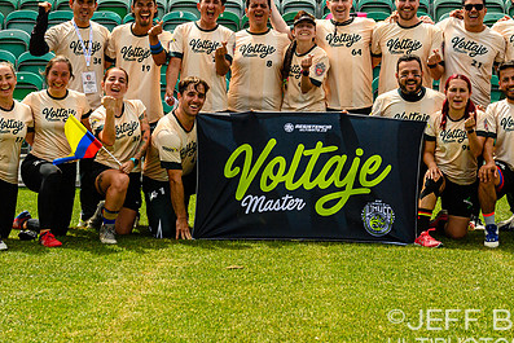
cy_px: 113
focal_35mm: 88
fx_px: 1257
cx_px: 305
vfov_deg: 15.5
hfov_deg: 23.1
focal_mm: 42
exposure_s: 1/1600
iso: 100
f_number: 5.6
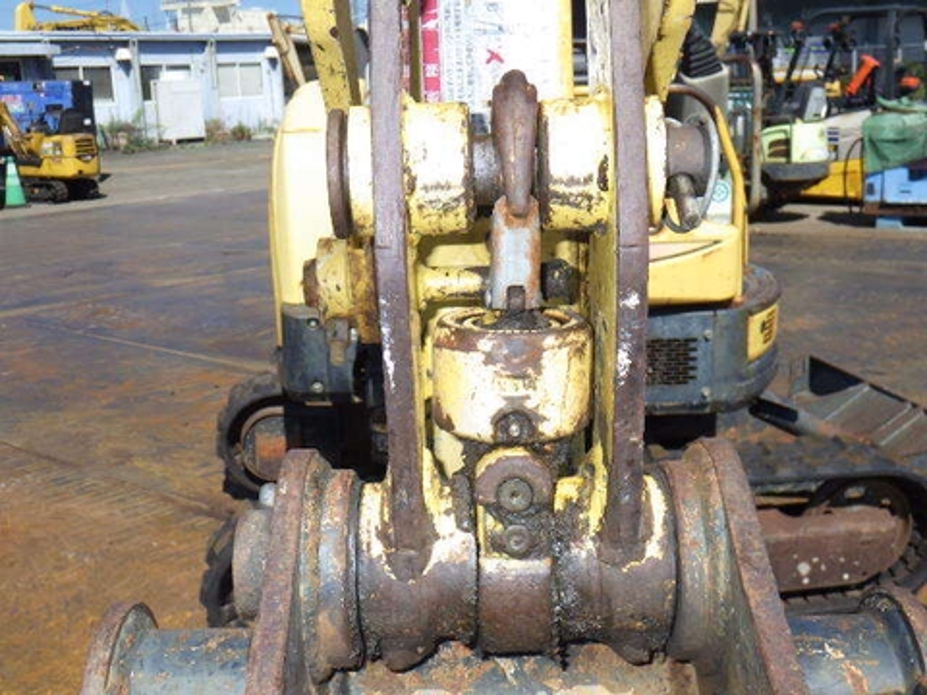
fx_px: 1125
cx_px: 464
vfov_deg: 34.3
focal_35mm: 42
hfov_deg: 44.8
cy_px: 348
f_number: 5
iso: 125
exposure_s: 1/640
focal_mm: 7.5
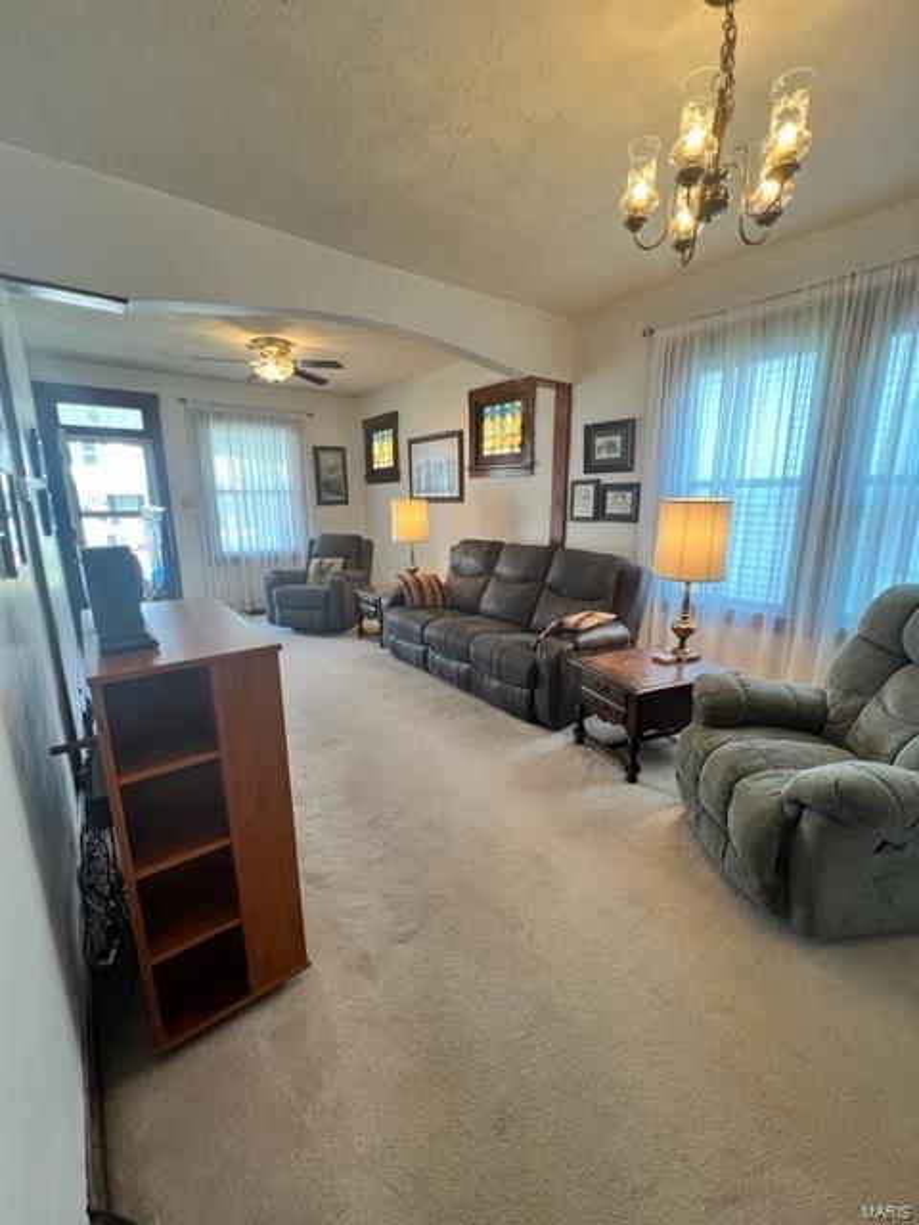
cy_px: 612
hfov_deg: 89.9
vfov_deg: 106.2
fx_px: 460
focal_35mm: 13
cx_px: 460
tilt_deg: -12.2
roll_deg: +0.2
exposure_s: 1/120
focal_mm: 1.57
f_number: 1.8
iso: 250
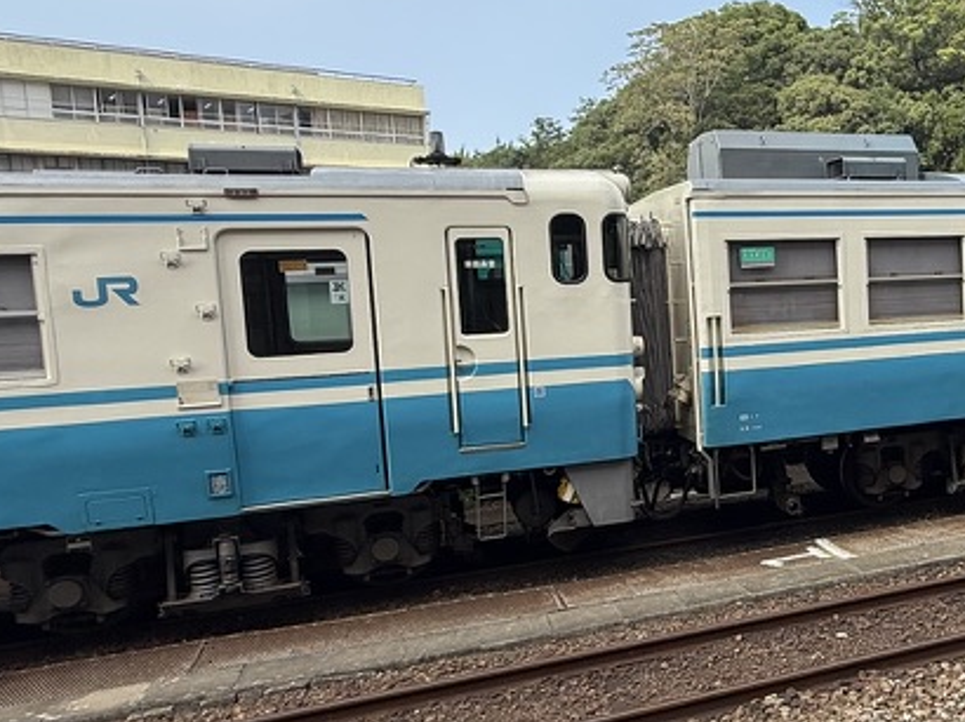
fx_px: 975
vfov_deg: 40.7
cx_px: 892
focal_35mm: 35
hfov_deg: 46.7
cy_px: 355
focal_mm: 2.22
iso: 20
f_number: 2.2
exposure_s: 1/451
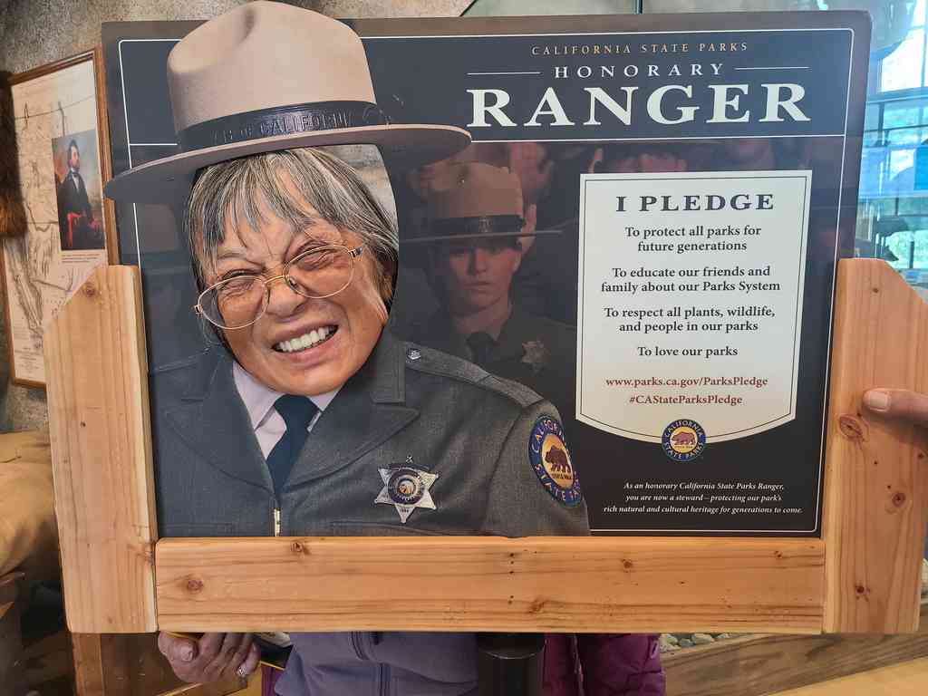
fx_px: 697
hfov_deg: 67.3
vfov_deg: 53.1
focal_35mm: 26
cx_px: 464
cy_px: 348
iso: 250
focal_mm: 5.4
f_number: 1.8
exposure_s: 1/40
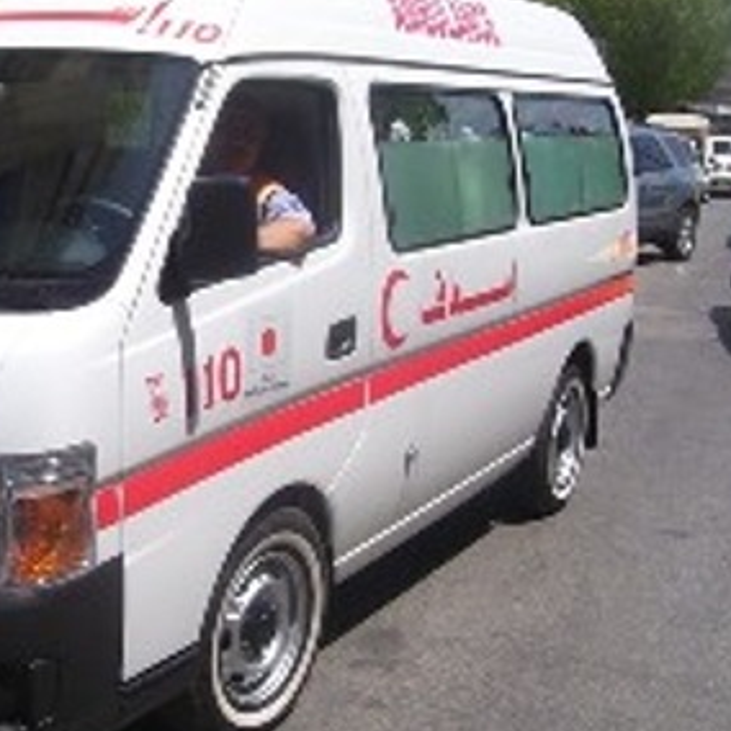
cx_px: 147
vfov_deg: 30.5
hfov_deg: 29.8
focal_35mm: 56
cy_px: 338
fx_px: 1338
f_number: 4.8
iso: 80
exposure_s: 1/750
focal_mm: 6
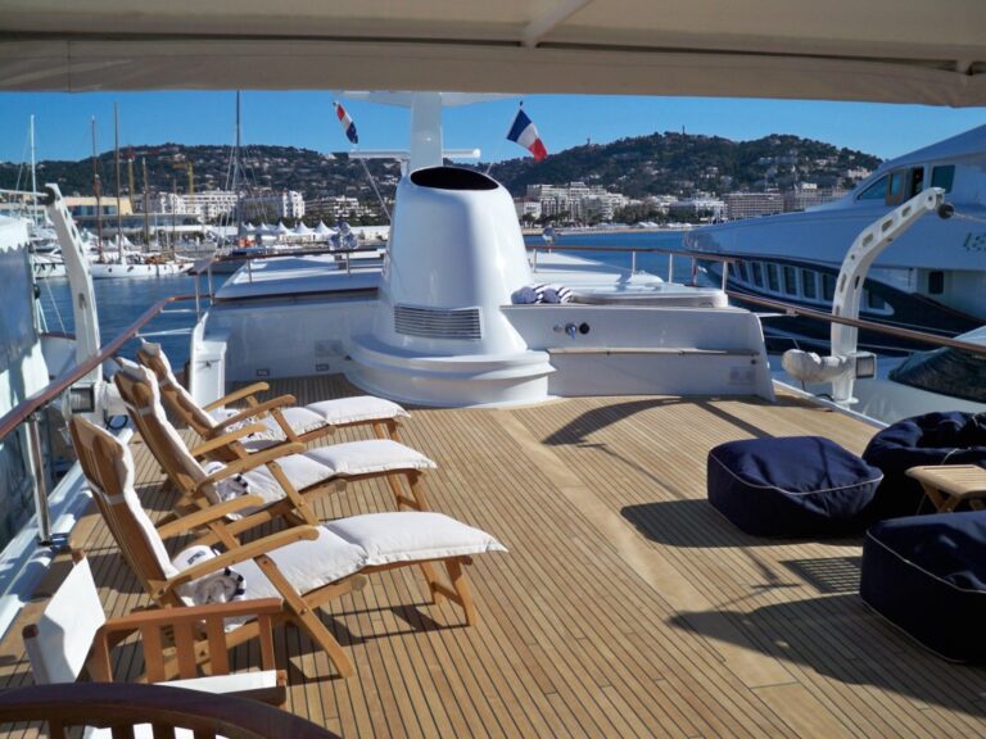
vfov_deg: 40.7
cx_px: 493
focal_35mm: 35
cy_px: 370
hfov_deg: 52.6
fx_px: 997
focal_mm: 6.3
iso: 80
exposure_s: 1/320
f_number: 8.7
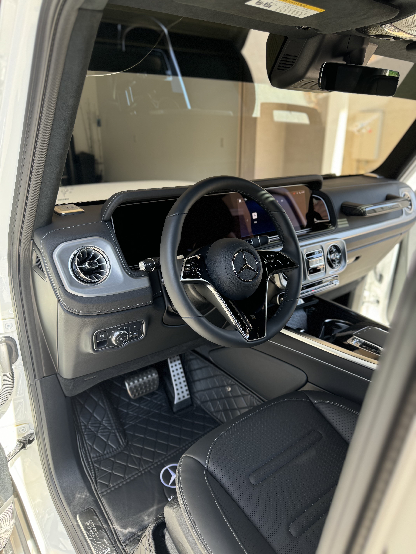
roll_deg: +1.0
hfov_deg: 56.8
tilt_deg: -20.5
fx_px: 385
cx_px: 208
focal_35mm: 24
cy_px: 277
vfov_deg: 71.6
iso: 100
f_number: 1.78
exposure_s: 1/158
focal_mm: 6.76
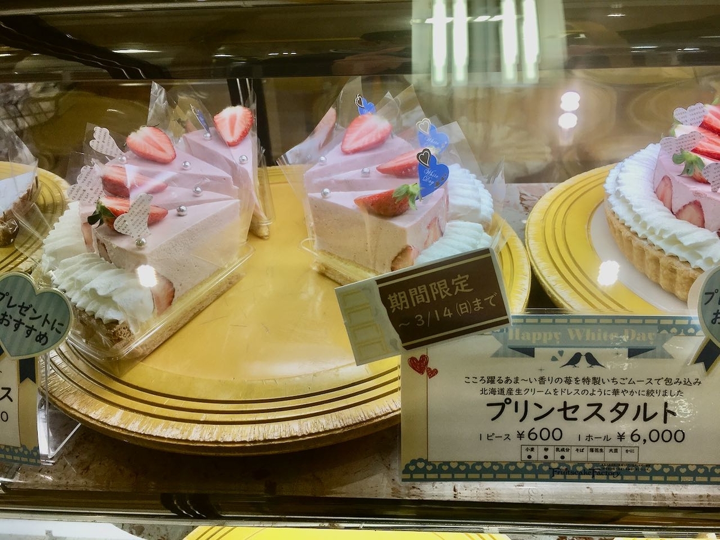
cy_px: 270
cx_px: 360
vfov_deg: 48.2
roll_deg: +2.1
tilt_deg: -30.6
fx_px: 603
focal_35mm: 29
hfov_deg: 61.7
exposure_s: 1/137
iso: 25
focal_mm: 4.15
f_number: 2.2
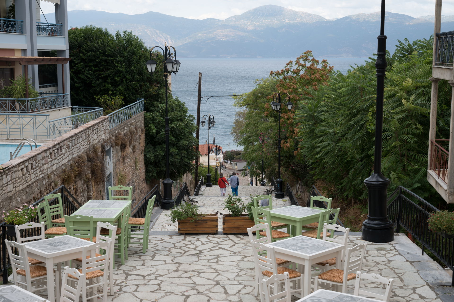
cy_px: 151
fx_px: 630
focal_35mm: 50
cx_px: 227
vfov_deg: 27.0
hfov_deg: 39.6
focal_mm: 50
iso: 200
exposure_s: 1/125
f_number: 9.5
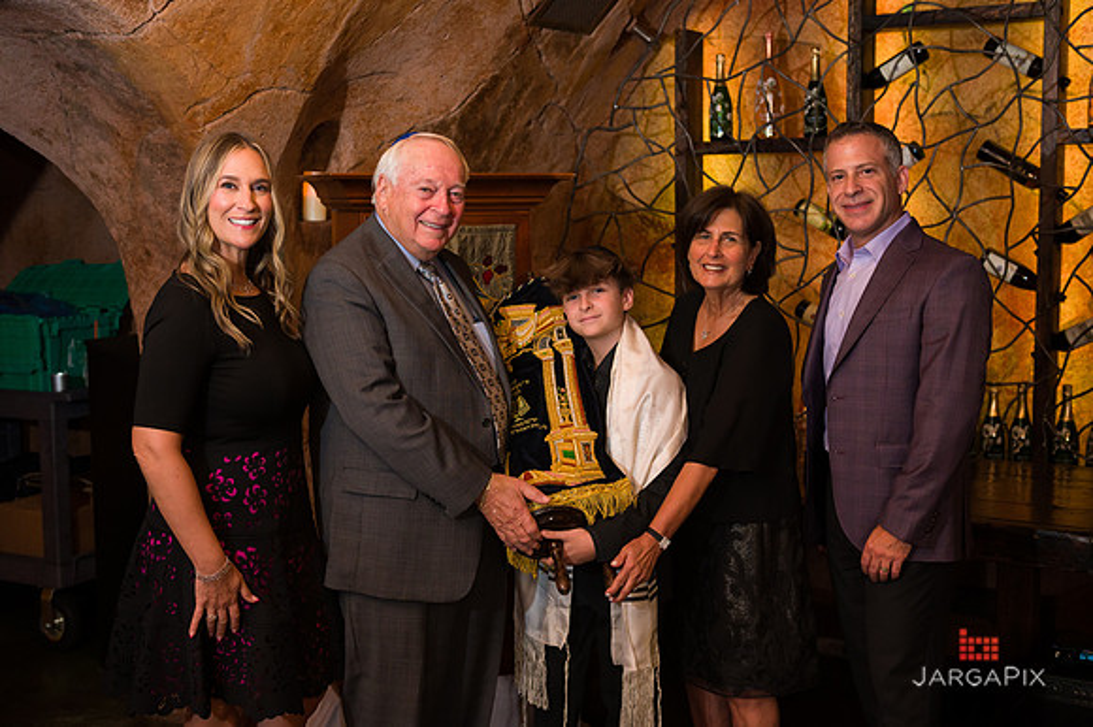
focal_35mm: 46
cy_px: 345
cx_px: 547
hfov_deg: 42.4
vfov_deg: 28.9
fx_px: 1411
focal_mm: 44
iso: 1600
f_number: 5
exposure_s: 1/200
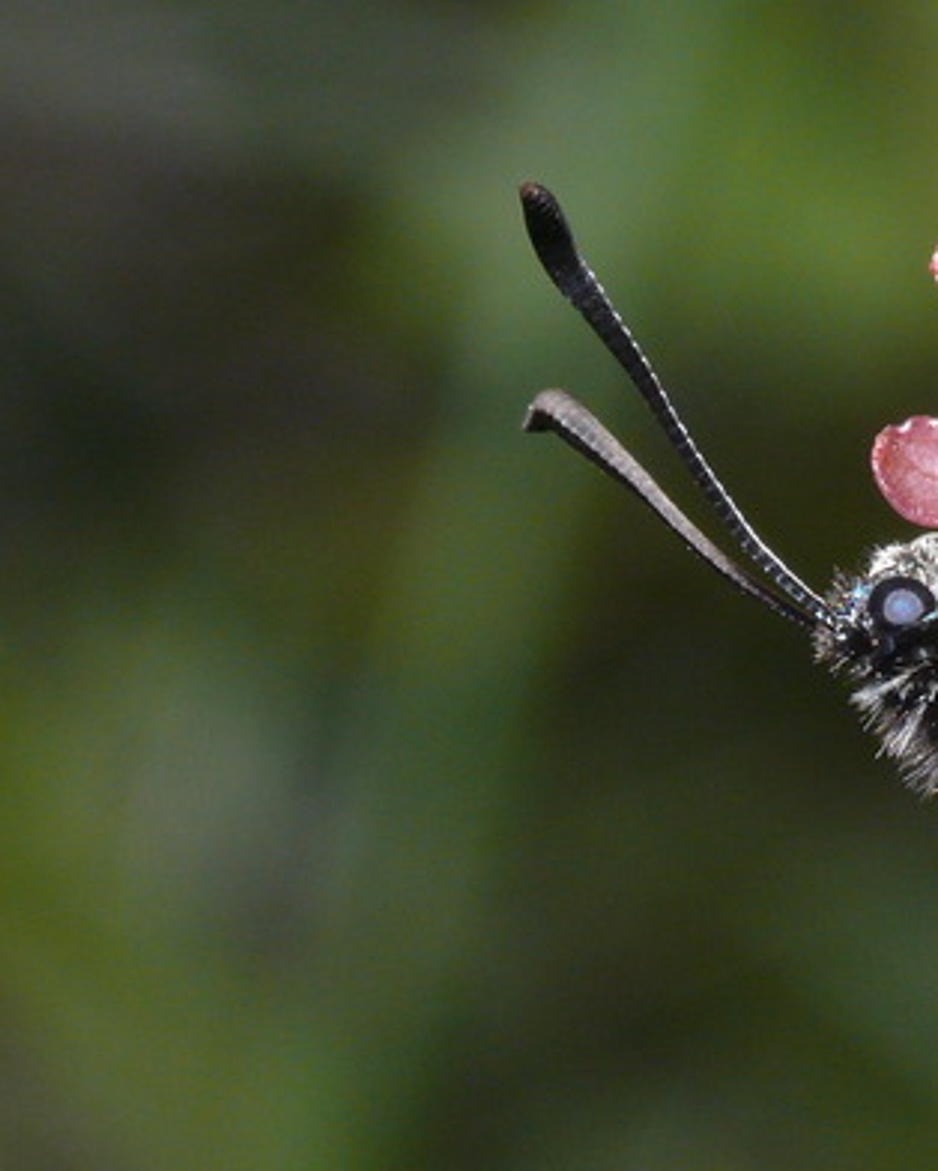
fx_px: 13038
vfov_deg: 5.1
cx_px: 793
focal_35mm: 376
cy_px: 836
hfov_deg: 4.1
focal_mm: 37.5
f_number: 11
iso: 200
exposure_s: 1/640
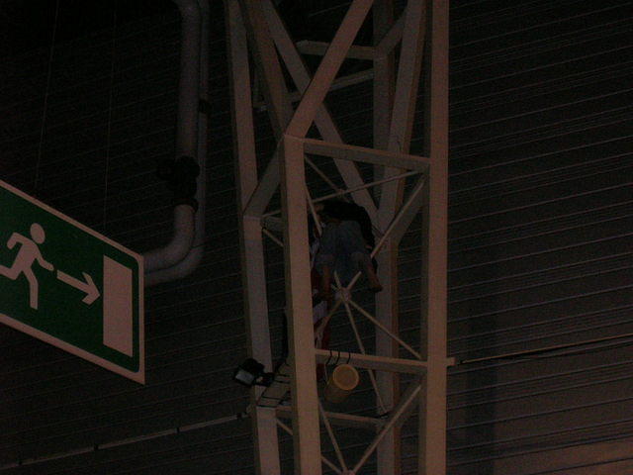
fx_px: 1499
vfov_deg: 18.0
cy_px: 238
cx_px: 316
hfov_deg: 23.8
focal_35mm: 82
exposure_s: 1/60.1
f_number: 4.3
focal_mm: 13.6
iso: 200
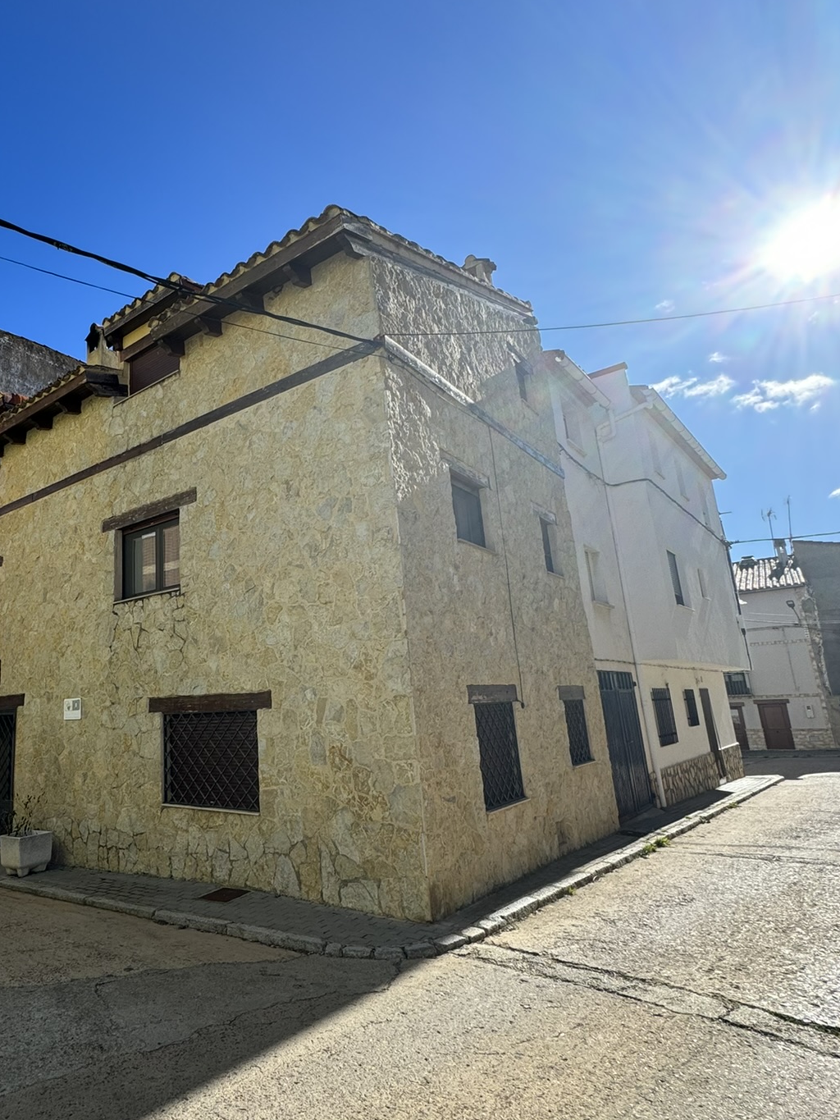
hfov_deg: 60.6
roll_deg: +2.1
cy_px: 554
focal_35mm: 21
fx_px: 679
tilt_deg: +12.9
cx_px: 229
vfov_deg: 79.0
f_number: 2.2
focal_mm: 2.22
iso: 50
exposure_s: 1/1078
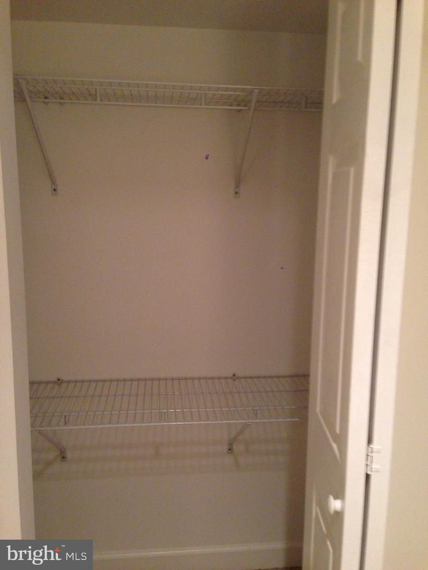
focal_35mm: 33
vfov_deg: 55.4
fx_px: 544
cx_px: 214
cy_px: 285
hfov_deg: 42.9
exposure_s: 1/20
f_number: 2.4
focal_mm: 4.13
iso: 250
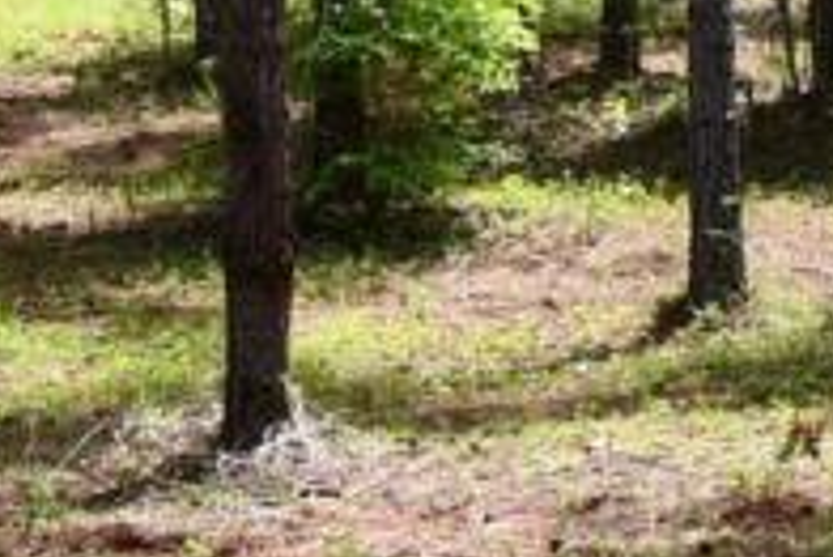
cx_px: -327
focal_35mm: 220
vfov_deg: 6.2
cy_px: -174
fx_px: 5094
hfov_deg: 9.2
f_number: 7.1
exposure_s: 1/250
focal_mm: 18
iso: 200
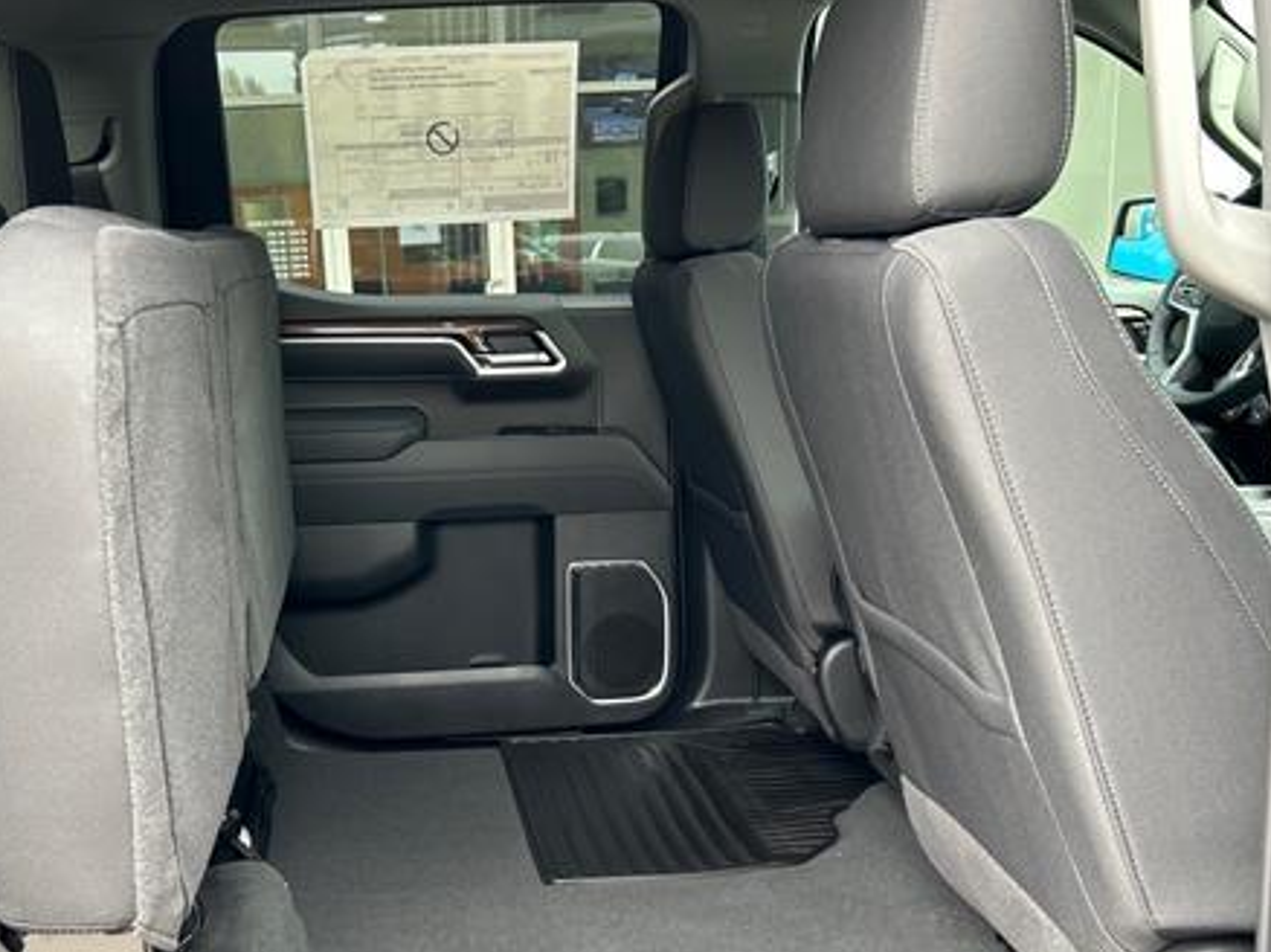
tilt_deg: -12.7
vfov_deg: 37.3
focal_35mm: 38
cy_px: 627
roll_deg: +2.9
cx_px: 493
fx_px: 1394
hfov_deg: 48.6
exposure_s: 1/85
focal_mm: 5.7
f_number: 1.5
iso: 125
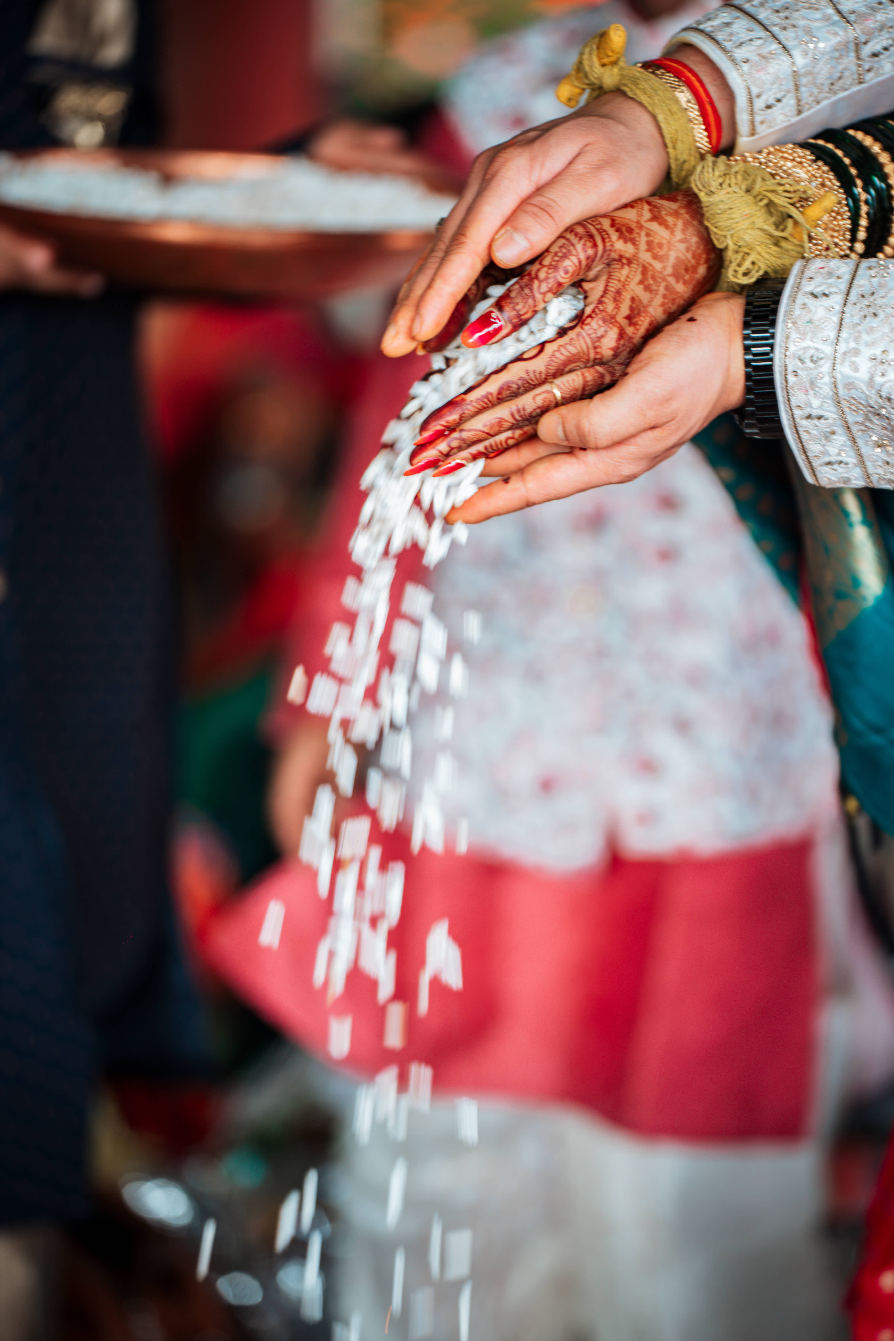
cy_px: 670
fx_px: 5289
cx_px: 447
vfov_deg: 14.4
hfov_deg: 9.7
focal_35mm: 142
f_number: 2.8
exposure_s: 1/100
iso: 160
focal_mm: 142
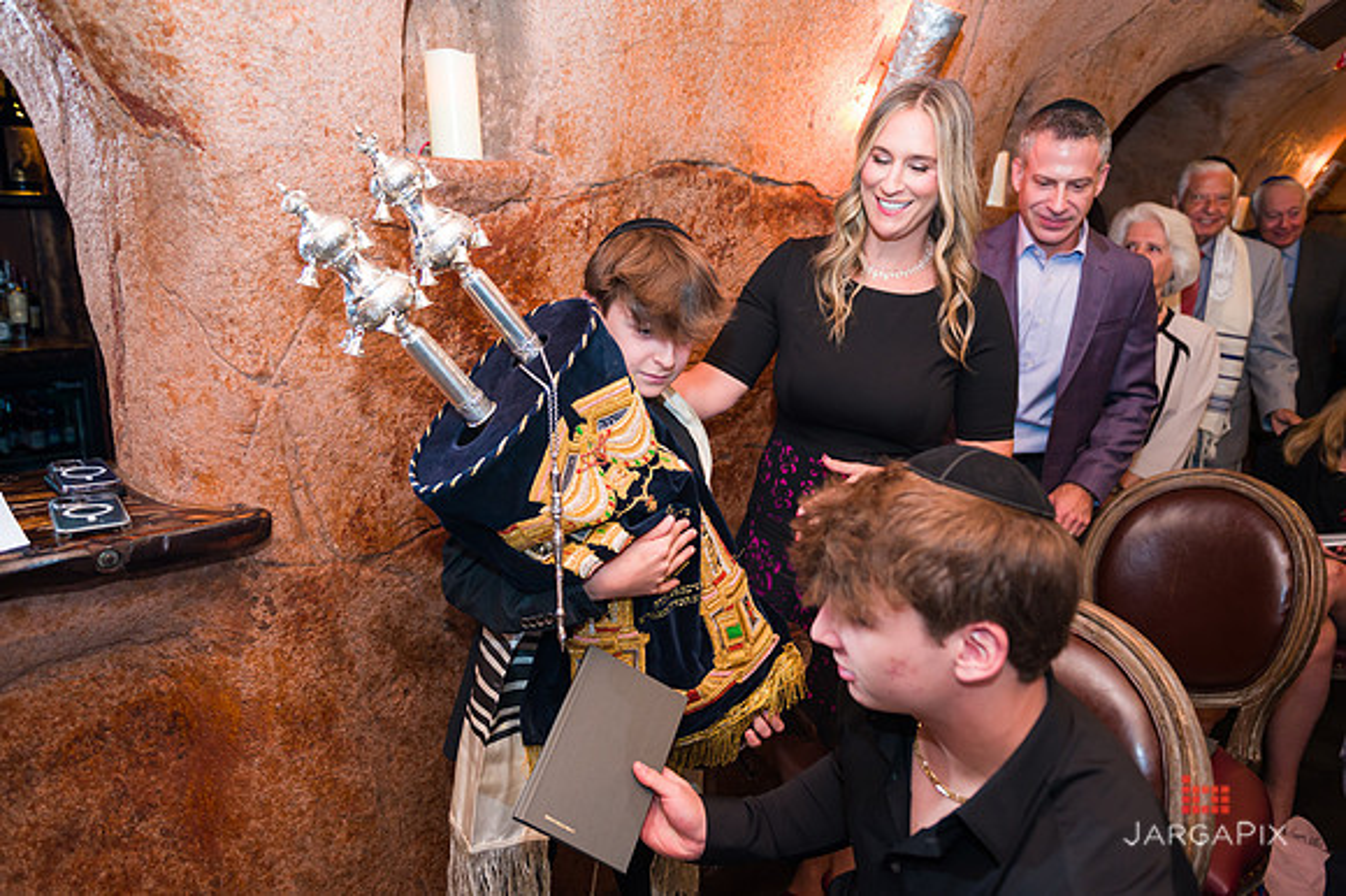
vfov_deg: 51.8
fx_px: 922
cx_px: 659
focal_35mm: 25
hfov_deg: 72.2
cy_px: 439
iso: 1250
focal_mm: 24
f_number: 3.2
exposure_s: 1/200
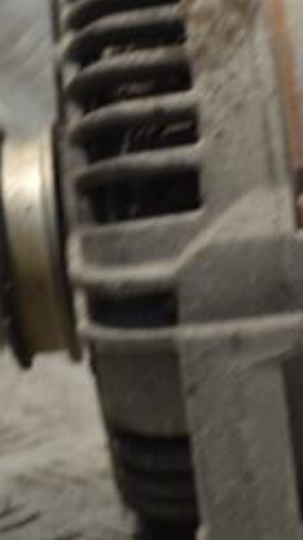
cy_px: 209
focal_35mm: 138
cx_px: 303
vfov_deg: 15.6
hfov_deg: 8.7
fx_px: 1975
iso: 160
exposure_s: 1/30
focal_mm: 36
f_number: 5
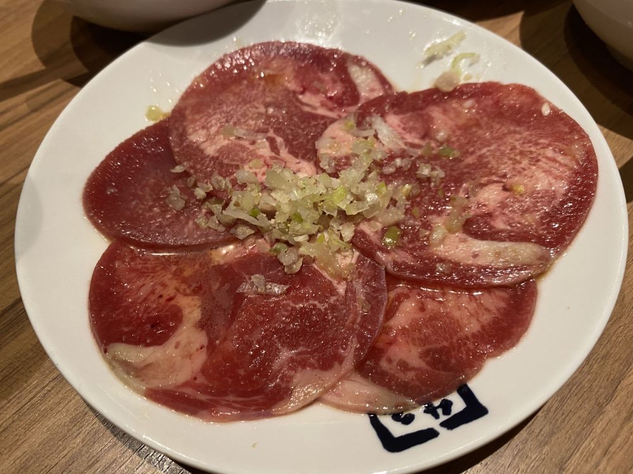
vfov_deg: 53.1
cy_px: 237
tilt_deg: -57.1
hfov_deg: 67.3
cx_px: 316
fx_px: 475
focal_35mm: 26
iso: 160
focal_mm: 4.25
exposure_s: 1/60
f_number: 1.8
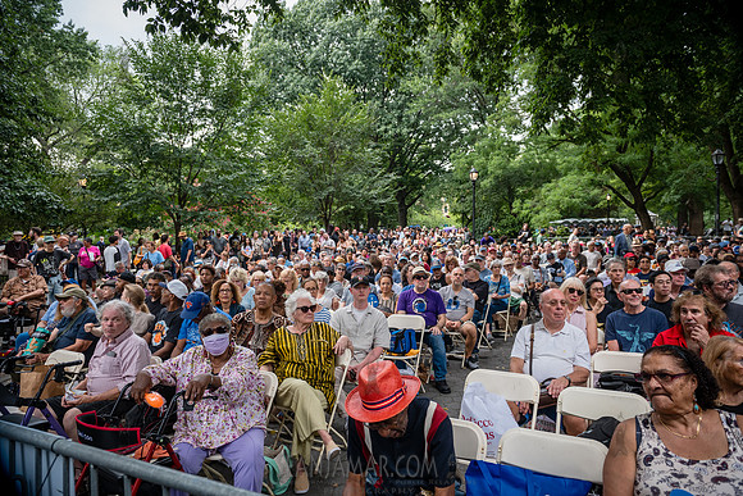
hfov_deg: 73.7
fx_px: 496
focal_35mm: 24
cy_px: 248
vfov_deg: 53.1
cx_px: 372
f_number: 4
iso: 320
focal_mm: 24
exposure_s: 1/400
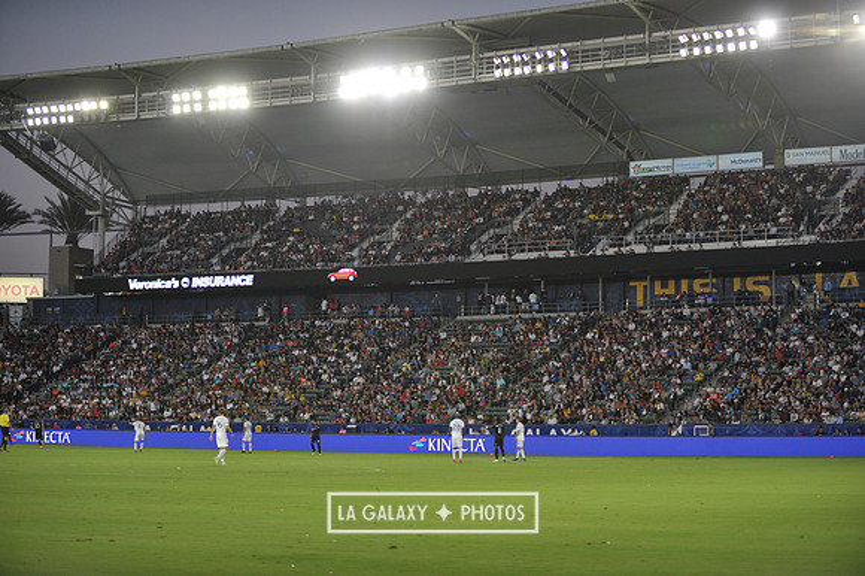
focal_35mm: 75
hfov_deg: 27.0
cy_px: 288
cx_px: 432
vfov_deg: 18.2
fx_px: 1801
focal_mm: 75
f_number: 2.8
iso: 1250
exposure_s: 1/1000
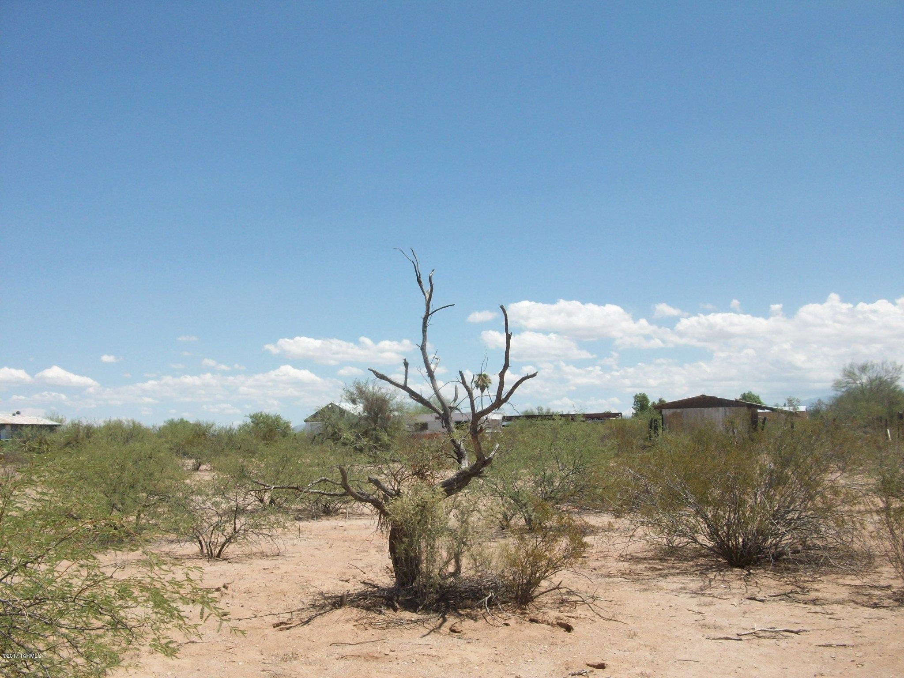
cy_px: 339
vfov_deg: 41.8
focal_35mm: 34
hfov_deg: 54.0
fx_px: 888
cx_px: 452
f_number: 5.5
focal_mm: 5.7
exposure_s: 1/395
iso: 64
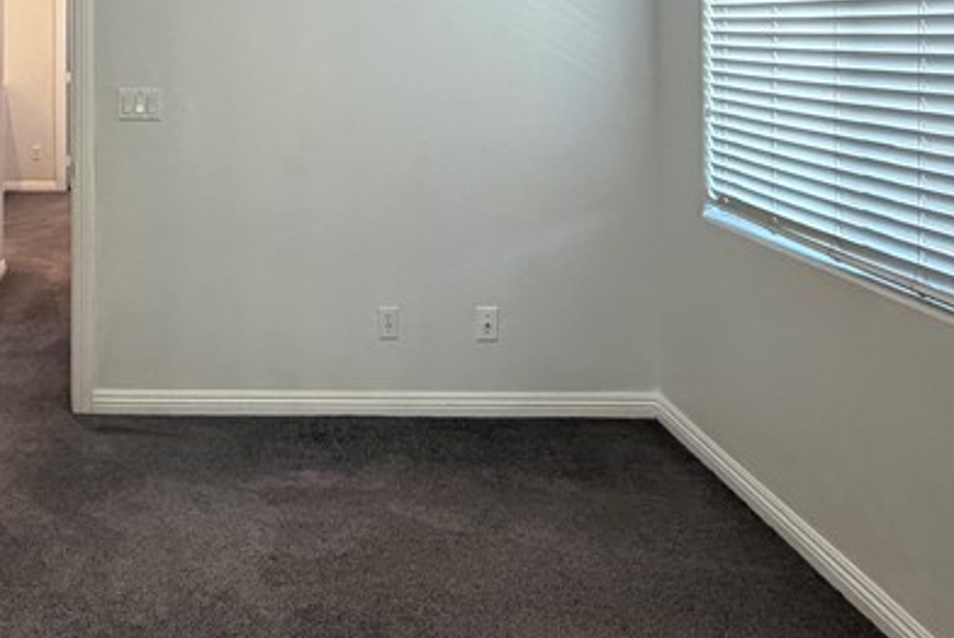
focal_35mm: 38
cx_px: 236
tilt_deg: +0.6
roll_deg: +0.7
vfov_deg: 32.7
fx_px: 1008
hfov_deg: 48.7
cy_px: 22
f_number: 2.2
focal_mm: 2.22
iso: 320
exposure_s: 1/60
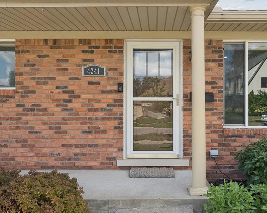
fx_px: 237
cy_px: 101
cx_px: 155
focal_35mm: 30
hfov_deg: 58.5
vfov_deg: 48.5
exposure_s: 1/1250
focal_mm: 15
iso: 1000
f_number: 8
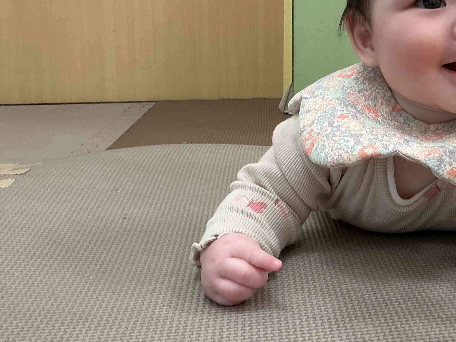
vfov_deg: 23.7
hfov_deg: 30.0
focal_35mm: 61
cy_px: 77
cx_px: 427
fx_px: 804
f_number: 1.8
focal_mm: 3
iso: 40
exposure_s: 1/60
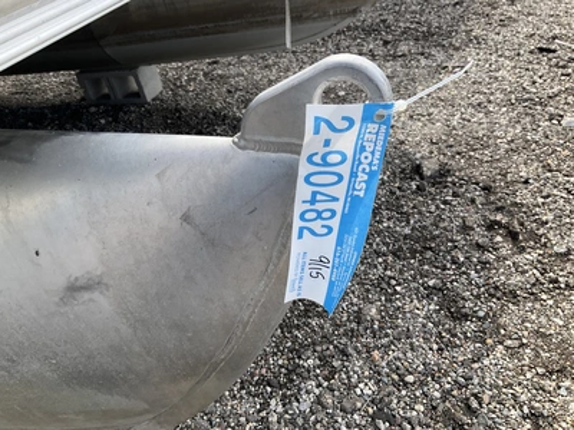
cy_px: 215
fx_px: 481
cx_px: 287
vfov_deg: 48.2
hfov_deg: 61.7
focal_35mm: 29
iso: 25
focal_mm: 3
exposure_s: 1/529
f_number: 1.8
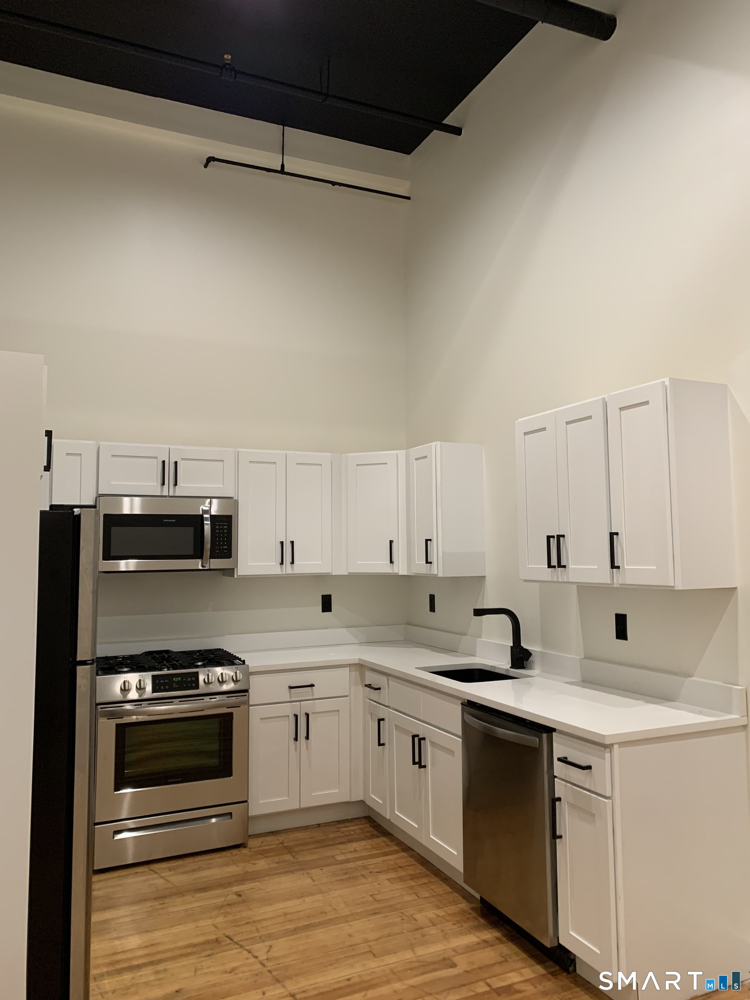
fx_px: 751
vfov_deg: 67.3
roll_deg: +0.5
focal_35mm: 26
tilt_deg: +5.1
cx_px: 375
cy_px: 500
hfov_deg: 53.1
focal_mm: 4.25
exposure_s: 1/60
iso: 250
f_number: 1.8
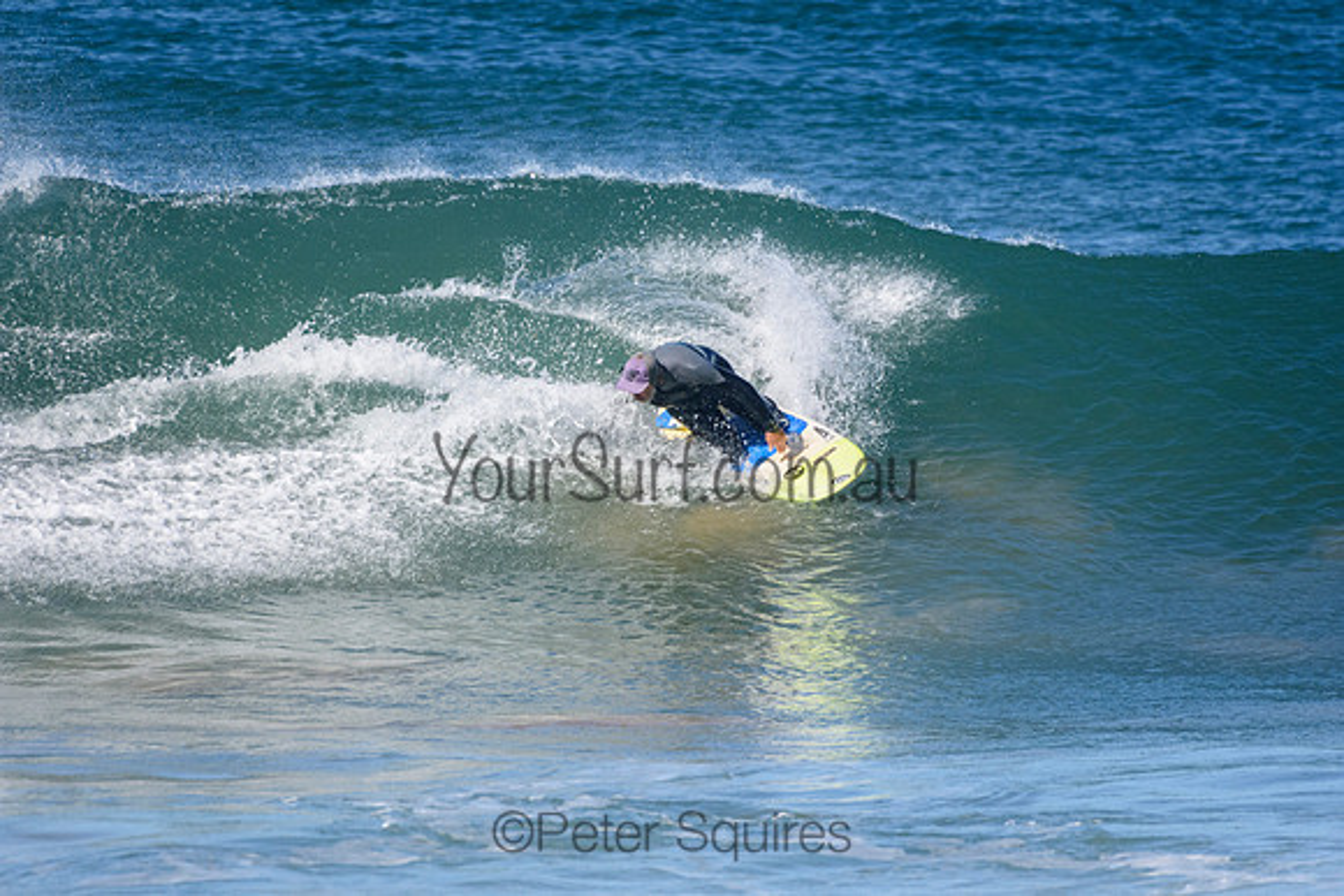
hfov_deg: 2.7
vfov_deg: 1.8
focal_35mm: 750
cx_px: 672
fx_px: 28009
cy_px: 448
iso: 720
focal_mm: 500
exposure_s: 1/4000
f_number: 5.6
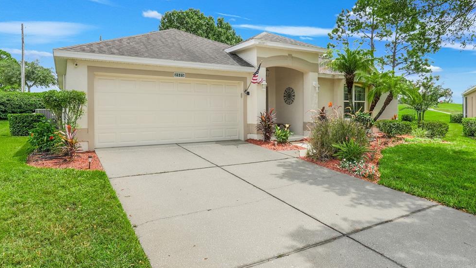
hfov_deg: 76.3
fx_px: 303
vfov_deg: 47.7
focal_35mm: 24
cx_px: 245
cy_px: 126
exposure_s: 1/800
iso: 250
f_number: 9
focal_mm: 15
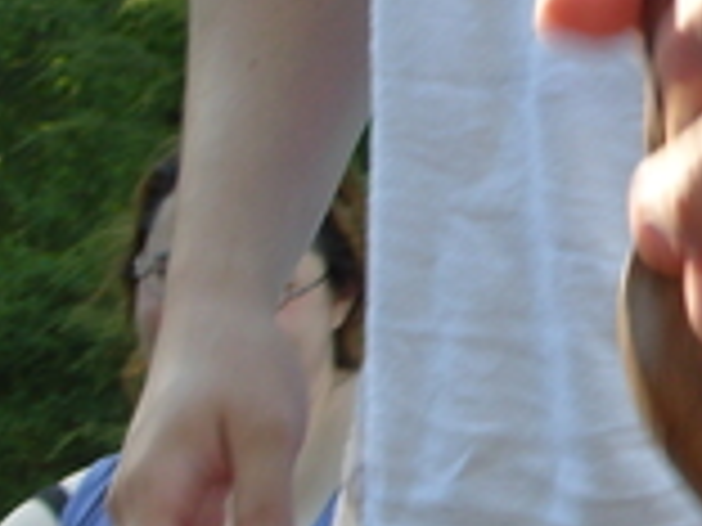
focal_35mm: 144
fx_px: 2920
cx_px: 1084
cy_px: -67
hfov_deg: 12.9
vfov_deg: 10.2
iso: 80
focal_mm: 7.8
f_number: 3.7
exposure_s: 1/125
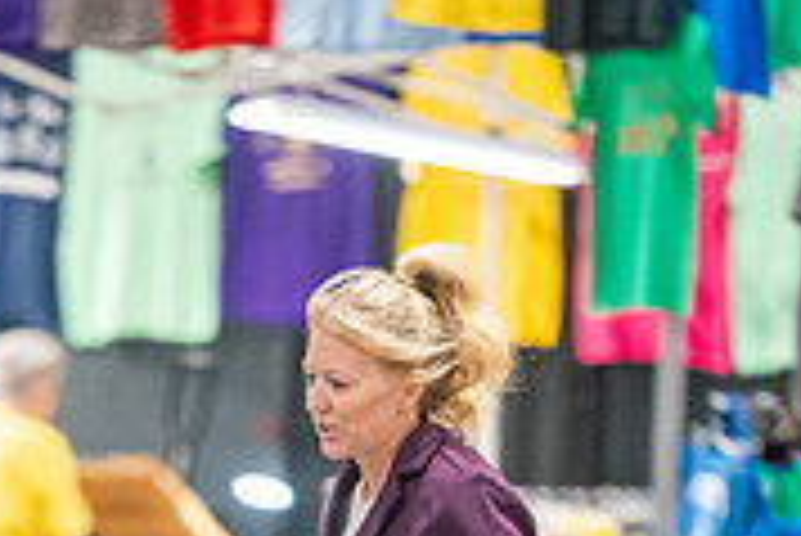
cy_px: 777
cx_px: 86
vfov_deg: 2.1
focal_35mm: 651
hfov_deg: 3.2
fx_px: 14496
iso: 6400
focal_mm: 200
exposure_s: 1/250
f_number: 2.8
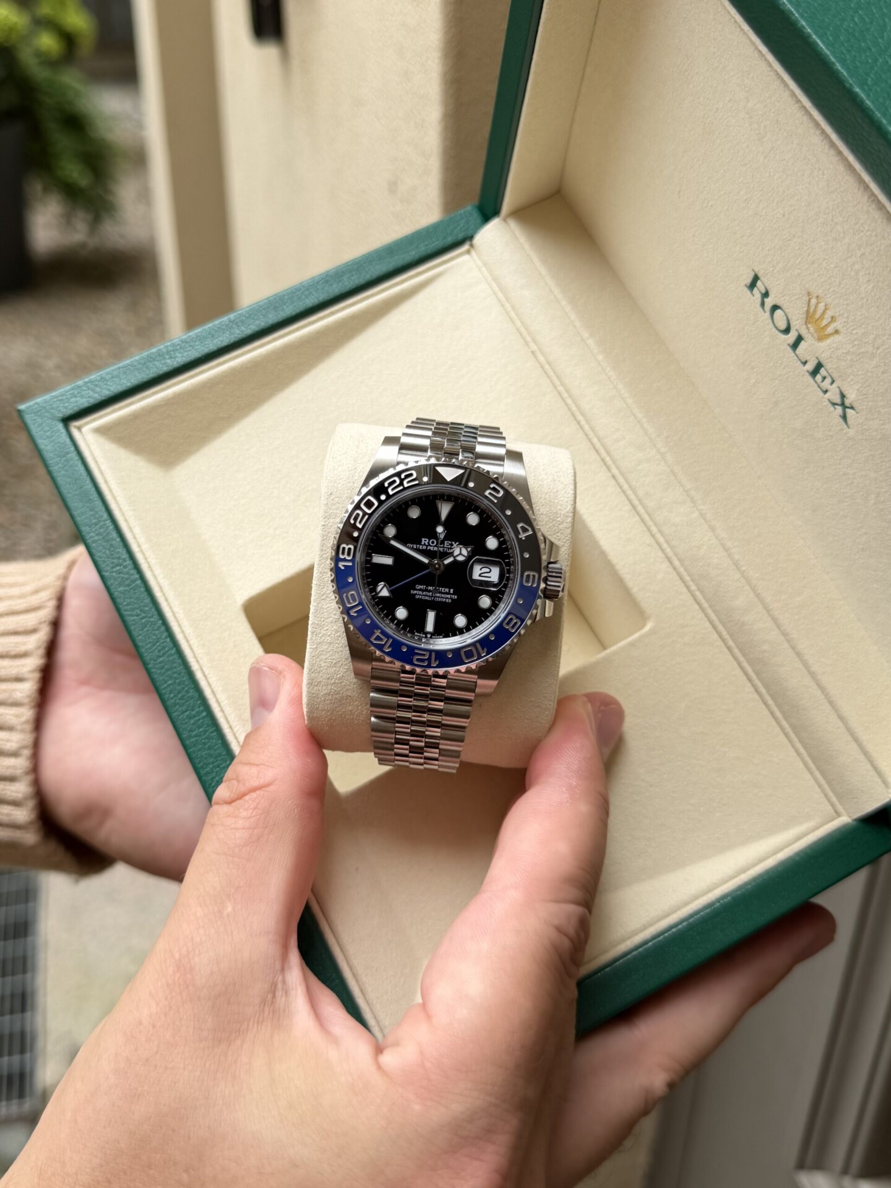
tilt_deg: -29.6
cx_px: 446
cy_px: 594
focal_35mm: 24
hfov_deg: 56.8
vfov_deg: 71.6
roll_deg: +1.2
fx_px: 824
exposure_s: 1/464
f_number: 1.78
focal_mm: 6.76
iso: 80
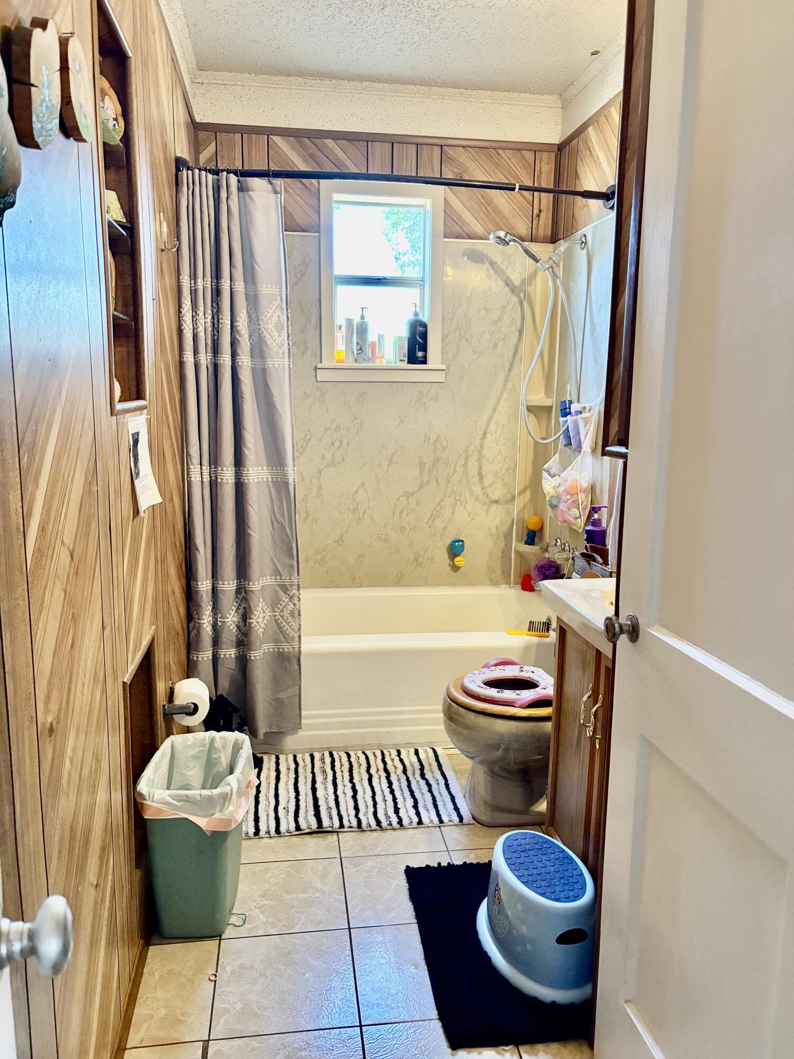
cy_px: 530
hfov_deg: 53.1
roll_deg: -0.3
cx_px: 397
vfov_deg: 67.3
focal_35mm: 26
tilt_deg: -9.6
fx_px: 795
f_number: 1.6
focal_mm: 5.96
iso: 500
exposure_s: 1/60
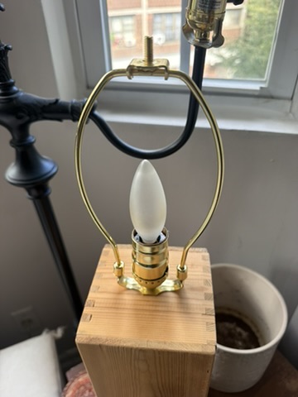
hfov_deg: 56.8
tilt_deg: -36.5
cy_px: 198
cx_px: 149
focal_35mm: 24
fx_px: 275
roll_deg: +4.8
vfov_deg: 71.6
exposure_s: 1/121
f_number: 1.78
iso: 100
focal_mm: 6.76
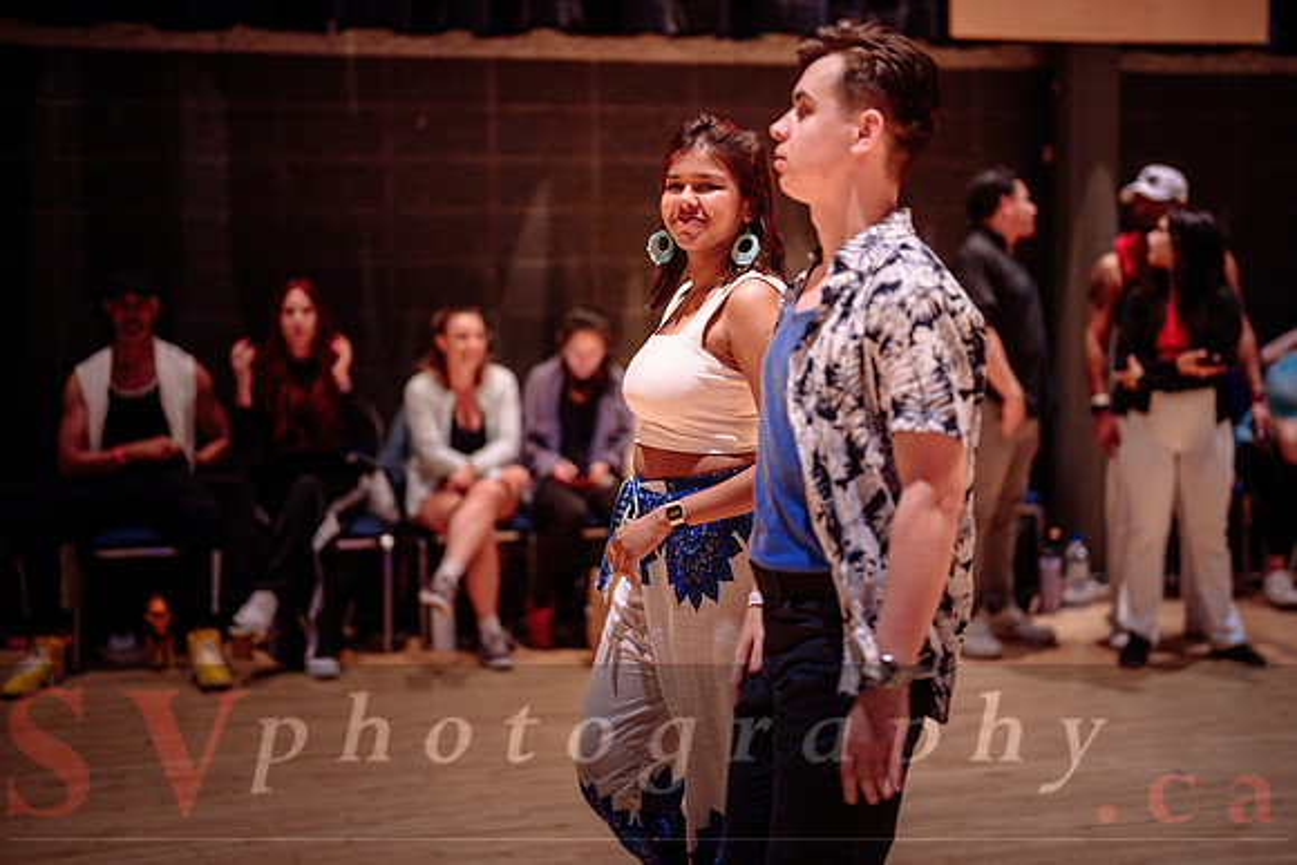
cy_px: 400
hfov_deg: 36.5
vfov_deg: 24.8
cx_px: 702
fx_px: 1964
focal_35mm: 54
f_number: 1.2
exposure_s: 1/200
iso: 1600
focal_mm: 50
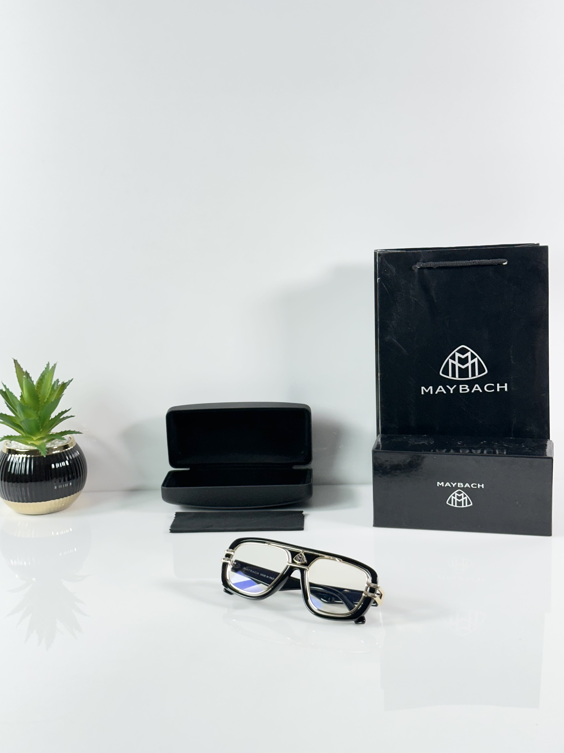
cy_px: 376
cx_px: 282
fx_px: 1043
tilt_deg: -12.8
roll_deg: +1.6
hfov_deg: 30.3
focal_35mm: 48
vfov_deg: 39.7
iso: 80
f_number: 1.78
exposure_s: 1/100
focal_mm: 6.86
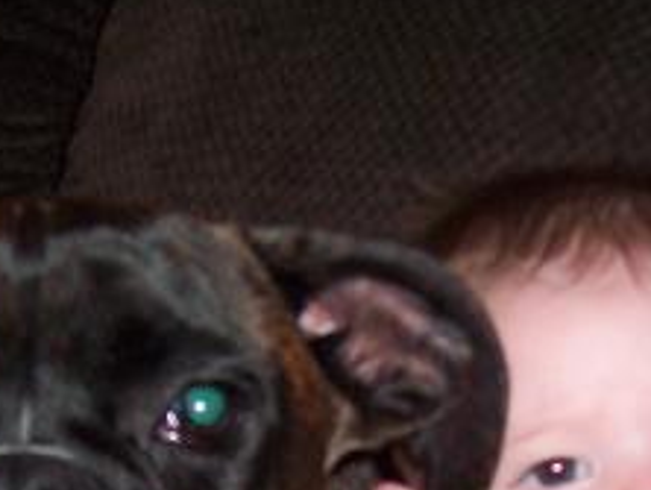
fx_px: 1958
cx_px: 238
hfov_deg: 18.8
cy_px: 624
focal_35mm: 104
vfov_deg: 13.8
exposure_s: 1/30
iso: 140
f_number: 2.76
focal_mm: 5.54
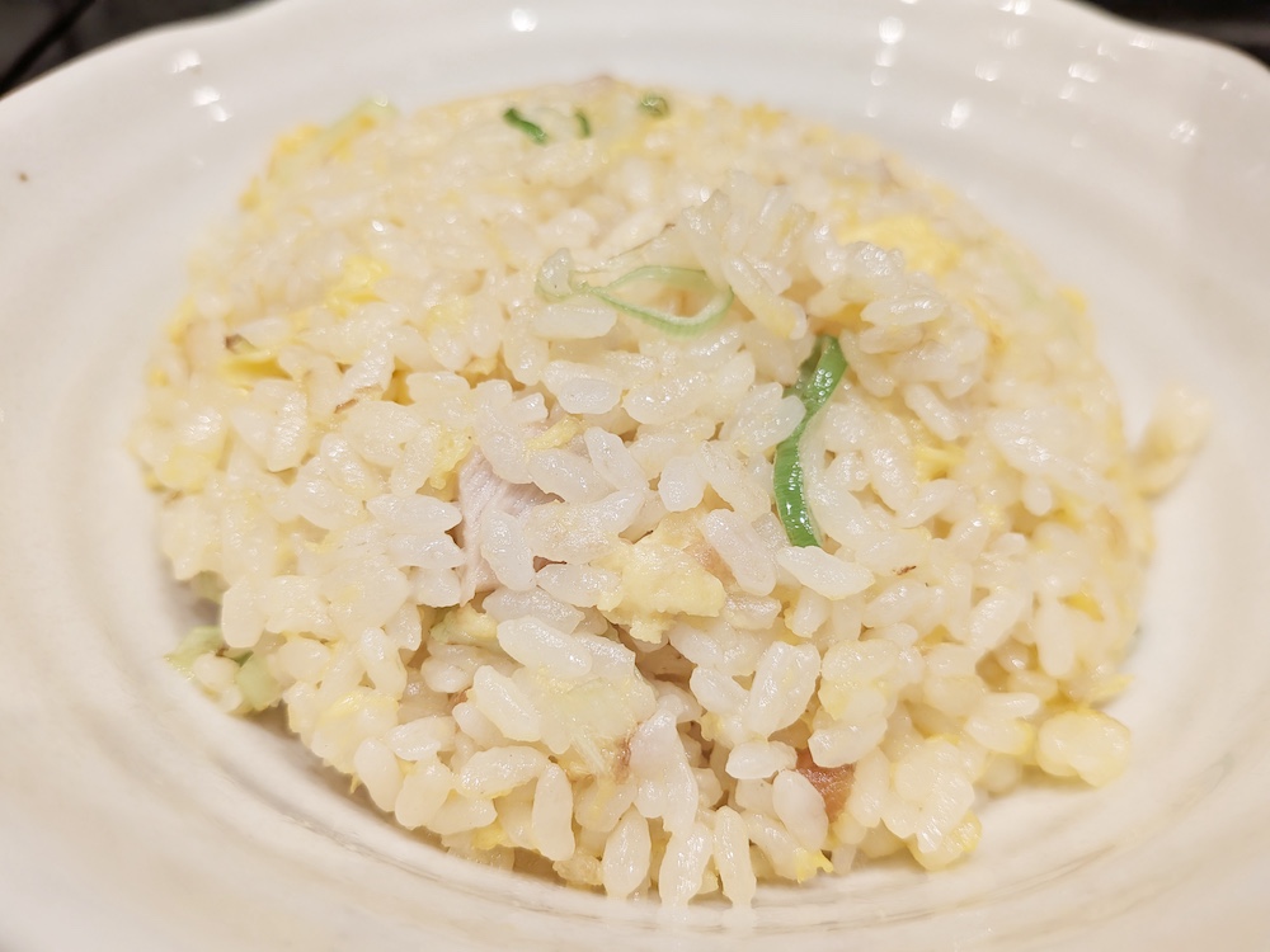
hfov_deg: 71.6
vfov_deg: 56.8
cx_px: 635
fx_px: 881
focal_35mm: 24
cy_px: 476
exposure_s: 1/120
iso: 79
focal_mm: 4.53
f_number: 1.7
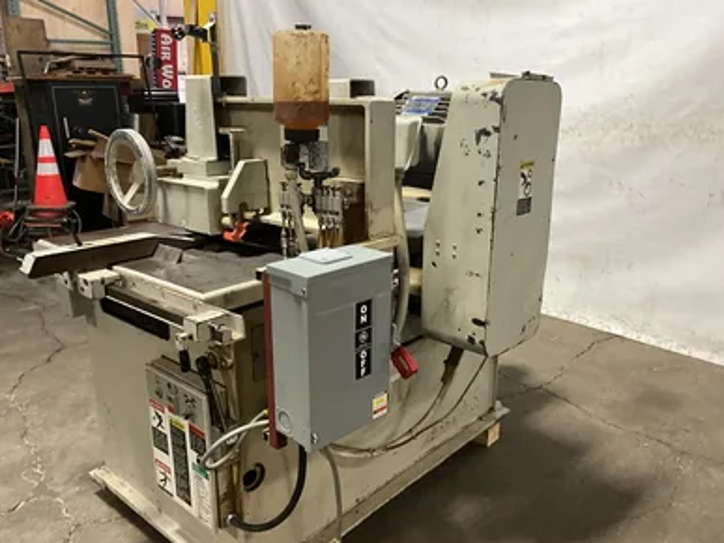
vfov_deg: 46.8
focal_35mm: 30
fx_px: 627
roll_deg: +1.3
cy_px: 279
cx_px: 369
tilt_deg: -17.2
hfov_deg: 60.0
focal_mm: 3
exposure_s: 1/60
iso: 200
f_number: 1.8
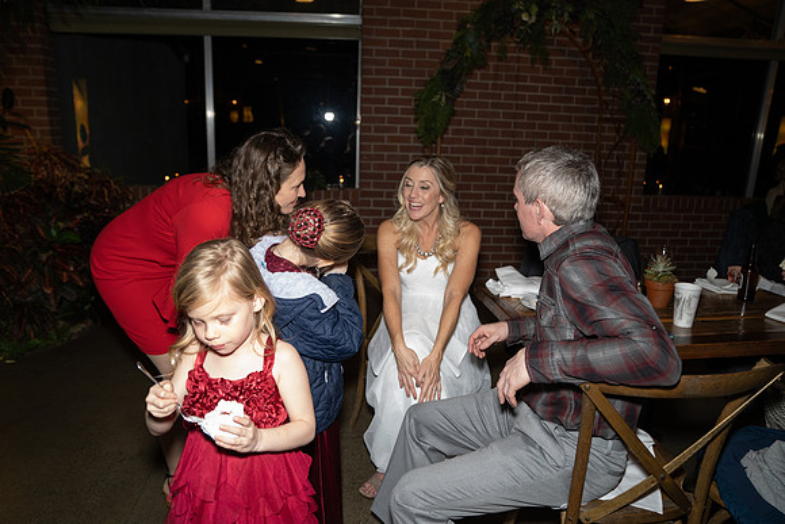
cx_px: 392
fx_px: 523
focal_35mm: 24
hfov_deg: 73.7
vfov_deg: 53.2
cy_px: 262
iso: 2000
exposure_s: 1/160
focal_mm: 24
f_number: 2.8
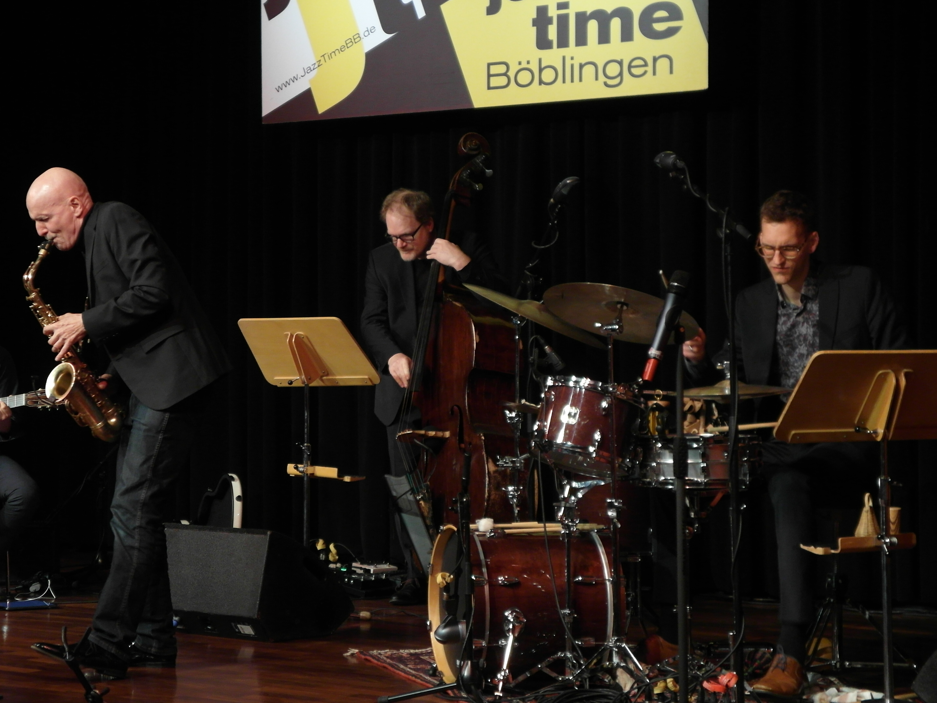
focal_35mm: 91
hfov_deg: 21.5
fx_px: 2463
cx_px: 385
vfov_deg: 16.2
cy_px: 273
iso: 200
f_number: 2.4
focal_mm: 15.6
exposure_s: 1/45
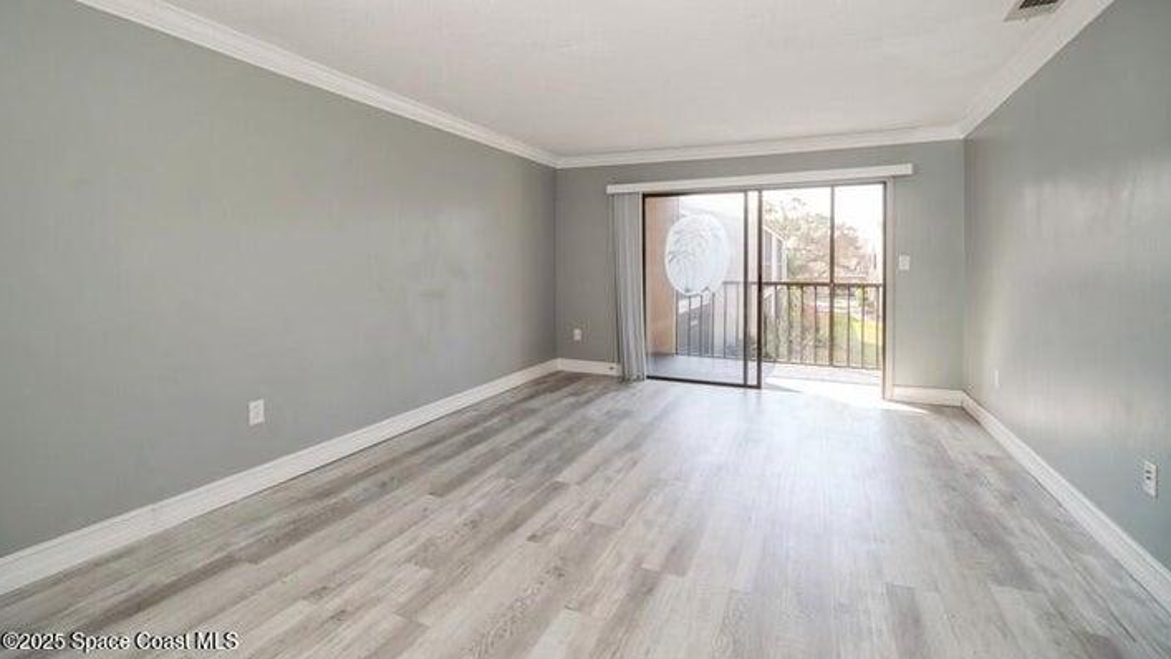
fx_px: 497
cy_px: 278
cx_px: 591
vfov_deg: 66.7
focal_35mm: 16
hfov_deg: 99.4
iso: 200
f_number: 8
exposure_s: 1/25
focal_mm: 15
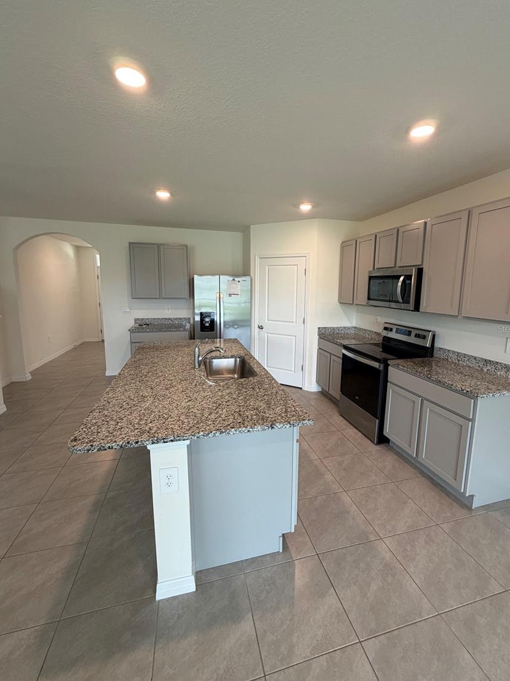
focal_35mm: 15
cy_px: 328
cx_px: 267
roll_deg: -1.8
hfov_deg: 81.7
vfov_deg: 98.1
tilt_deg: -7.4
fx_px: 295
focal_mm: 2.22
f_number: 2.2
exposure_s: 1/120
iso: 250
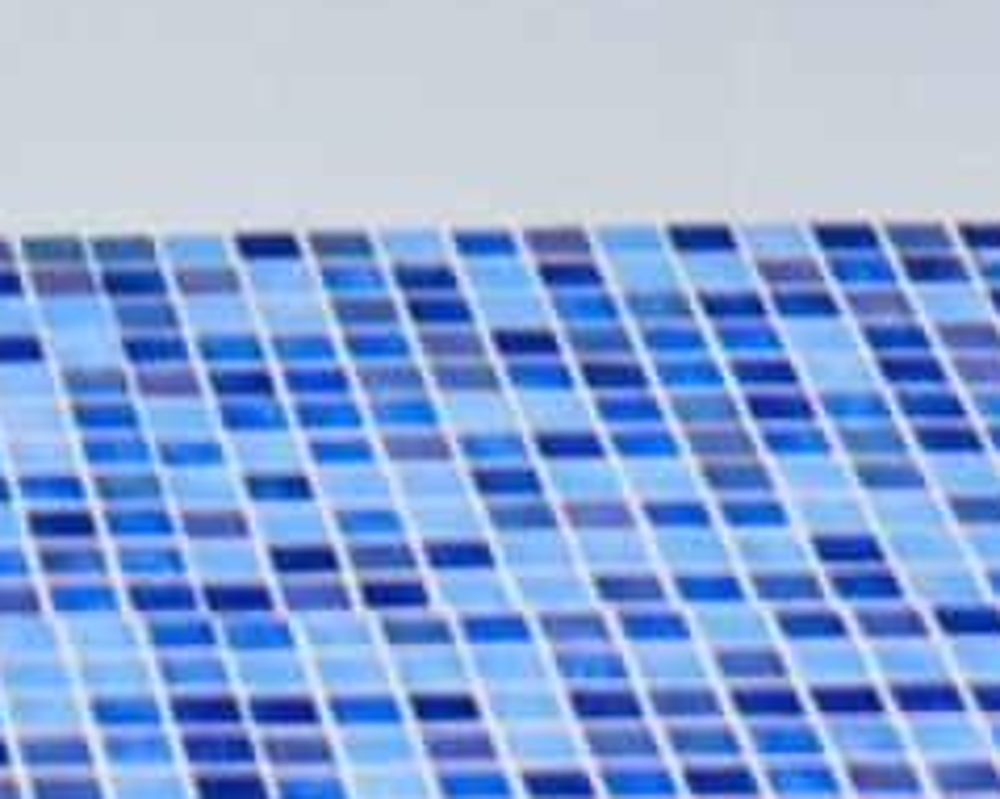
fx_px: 8579
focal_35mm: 290
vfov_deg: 5.0
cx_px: -213
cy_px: -1989
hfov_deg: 6.6
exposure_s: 1/160
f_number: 5
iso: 100
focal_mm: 36
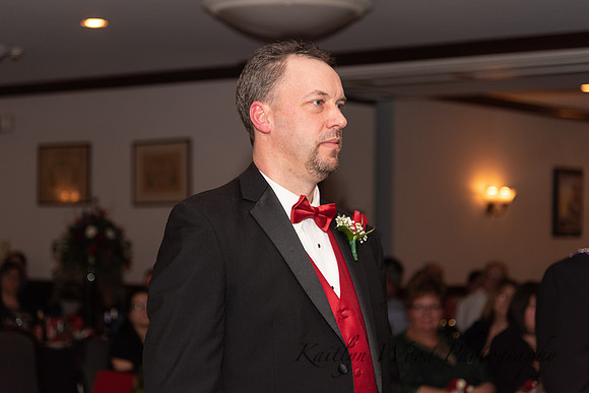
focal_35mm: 85
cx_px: 294
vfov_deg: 16.1
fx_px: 1391
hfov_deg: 23.9
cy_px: 196
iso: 800
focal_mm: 85
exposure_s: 1/200
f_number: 4
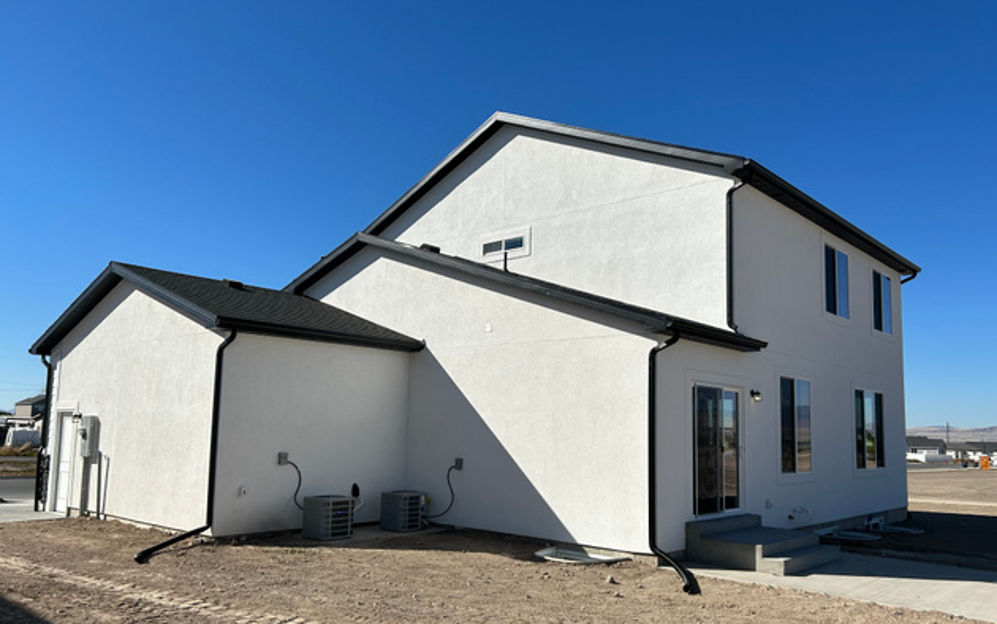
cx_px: 500
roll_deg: -1.0
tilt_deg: +6.2
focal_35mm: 28
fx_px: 761
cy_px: 360
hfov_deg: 66.5
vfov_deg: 44.4
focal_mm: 5.7
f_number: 1.5
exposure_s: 1/7463
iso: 50
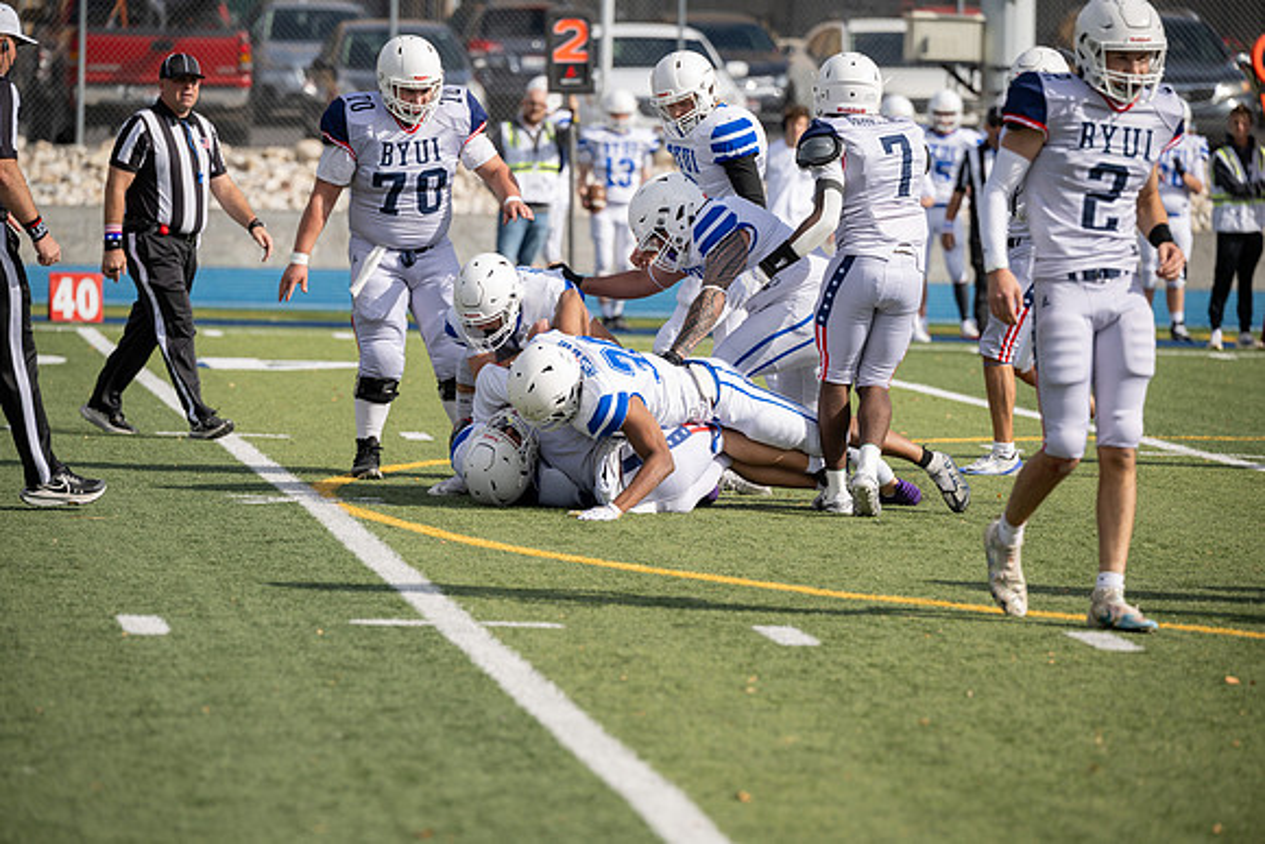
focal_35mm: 200
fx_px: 7029
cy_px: 422
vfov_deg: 6.9
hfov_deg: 10.3
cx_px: 632
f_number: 4
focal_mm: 200
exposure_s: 1/1600
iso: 100
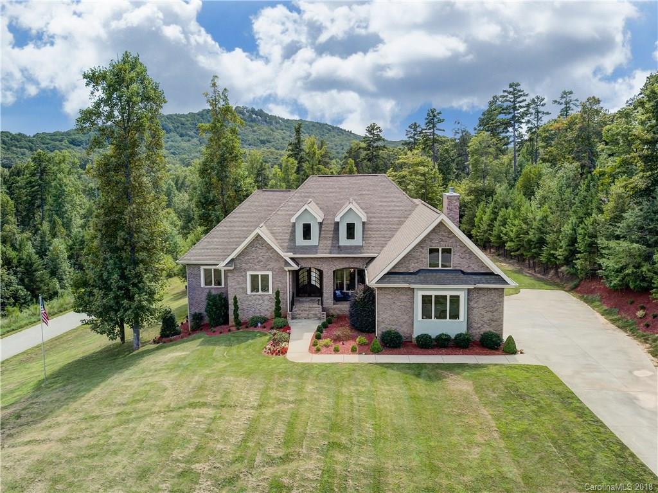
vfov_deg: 53.0
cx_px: 329
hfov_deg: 67.3
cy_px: 246
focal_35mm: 26
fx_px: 494
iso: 100
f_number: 2.2
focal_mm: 4.7
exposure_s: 1/420
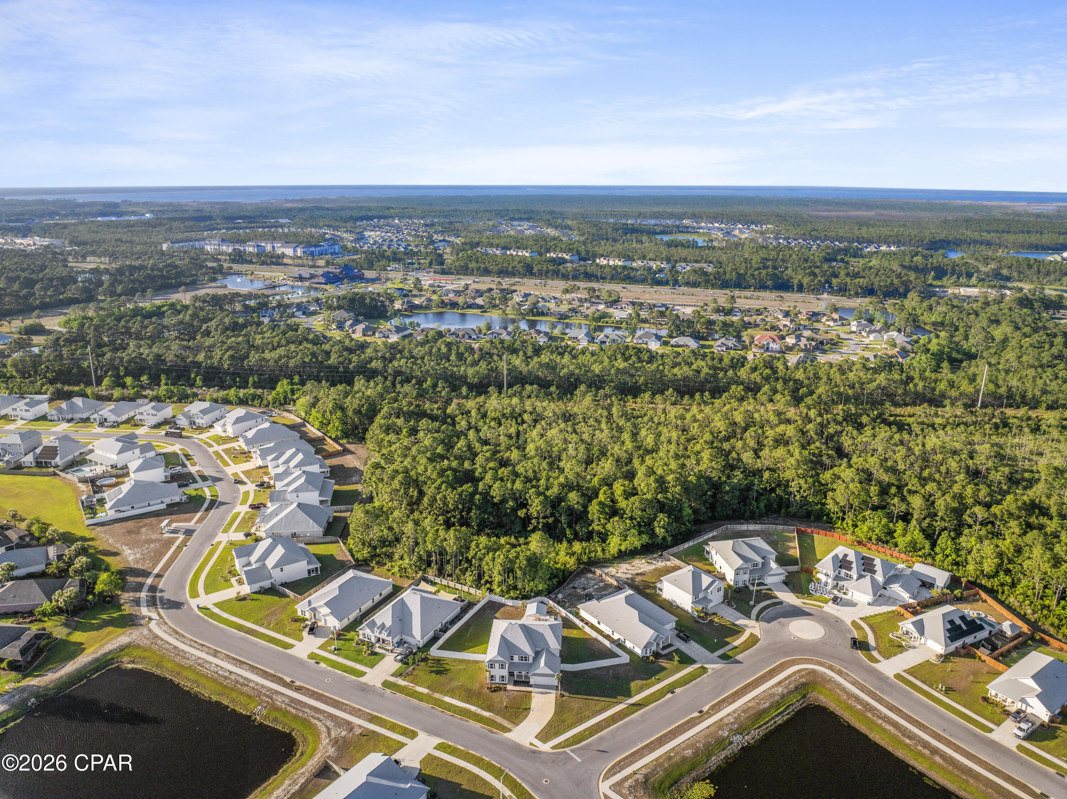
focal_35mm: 24
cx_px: 534
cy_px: 400
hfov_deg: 71.6
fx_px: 739
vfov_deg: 56.8
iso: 180
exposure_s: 1/60
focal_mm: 12.29
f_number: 2.8
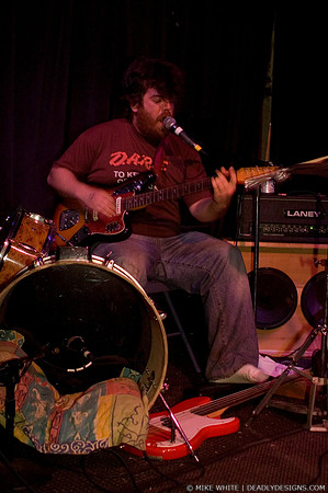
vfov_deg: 37.9
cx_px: 164
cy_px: 246
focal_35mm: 52
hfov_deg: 25.7
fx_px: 719
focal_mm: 35
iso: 800
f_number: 2.8
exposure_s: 1/40
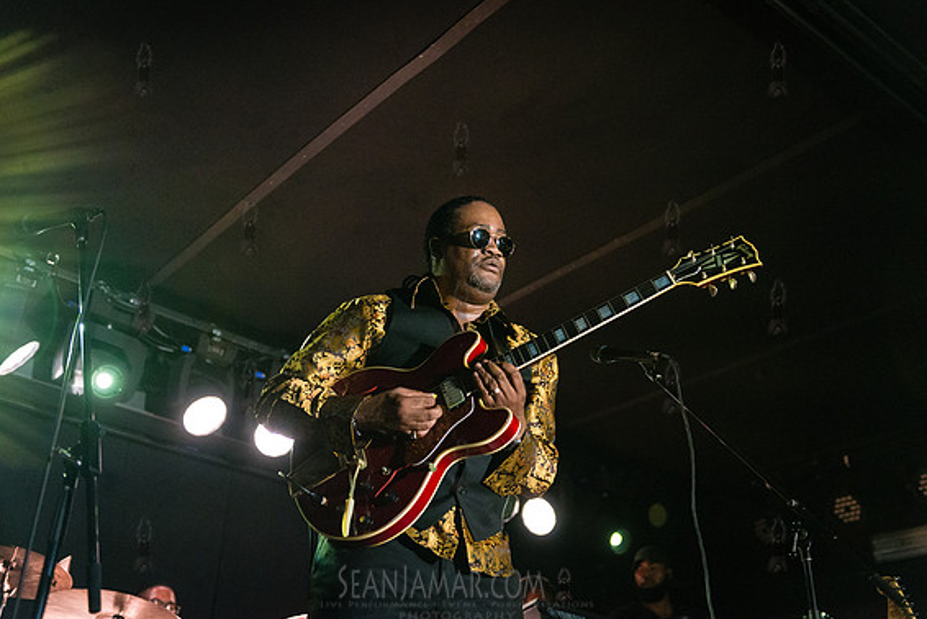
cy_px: 305
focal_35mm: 41
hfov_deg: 47.4
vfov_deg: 32.7
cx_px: 460
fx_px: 1056
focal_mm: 40
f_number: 2.8
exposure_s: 1/250
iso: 4000
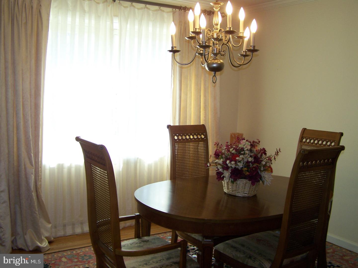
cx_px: 179
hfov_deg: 49.0
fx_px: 393
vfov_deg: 37.7
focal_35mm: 38
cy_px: 134
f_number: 2.8
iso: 80
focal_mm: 6.3
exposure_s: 1/60
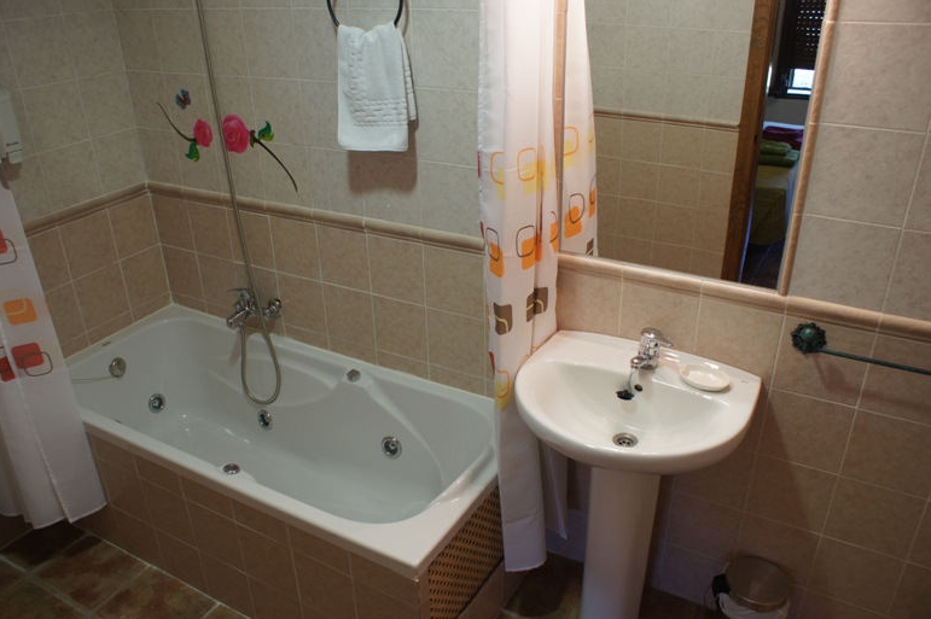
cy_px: 319
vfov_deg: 46.3
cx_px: 459
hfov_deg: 65.5
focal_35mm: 28
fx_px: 724
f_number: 3.5
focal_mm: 18
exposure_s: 1/30
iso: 250
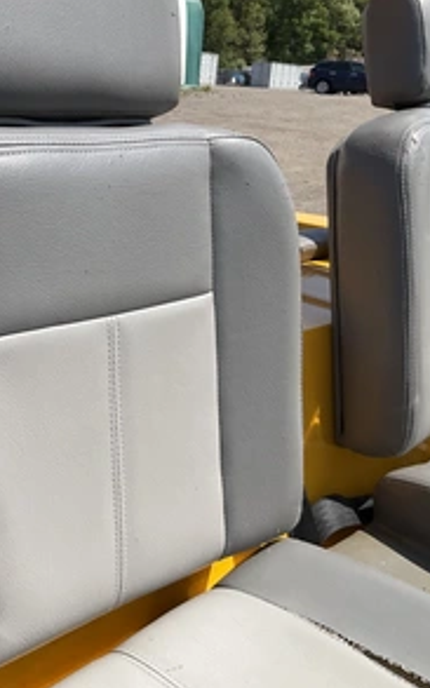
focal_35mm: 42
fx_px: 788
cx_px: 73
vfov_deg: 47.2
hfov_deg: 29.7
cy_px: 350
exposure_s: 1/2058
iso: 25
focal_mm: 3
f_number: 1.8
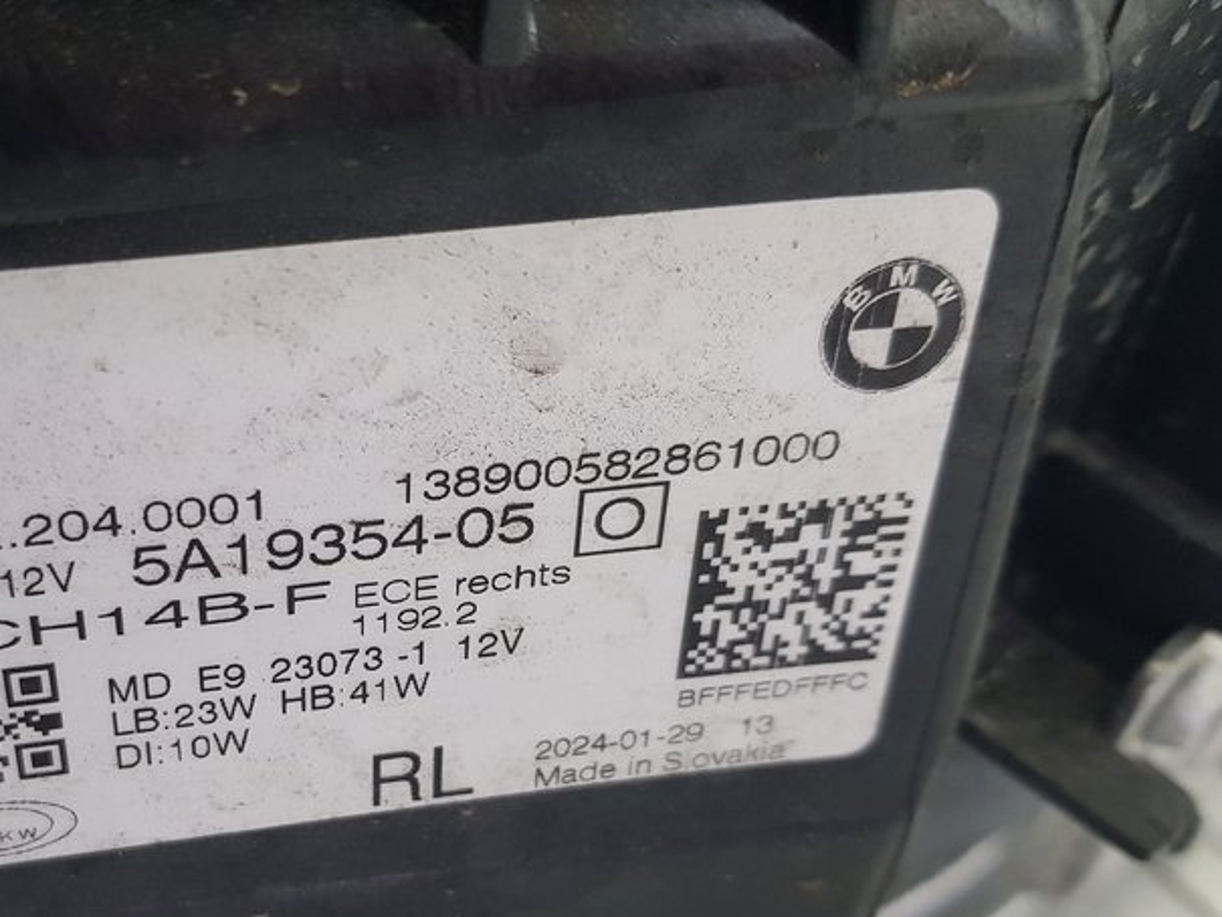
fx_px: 1554
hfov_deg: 42.1
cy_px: 584
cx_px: 370
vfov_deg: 32.7
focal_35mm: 44
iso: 250
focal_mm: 4.2
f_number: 1.7
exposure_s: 1/100
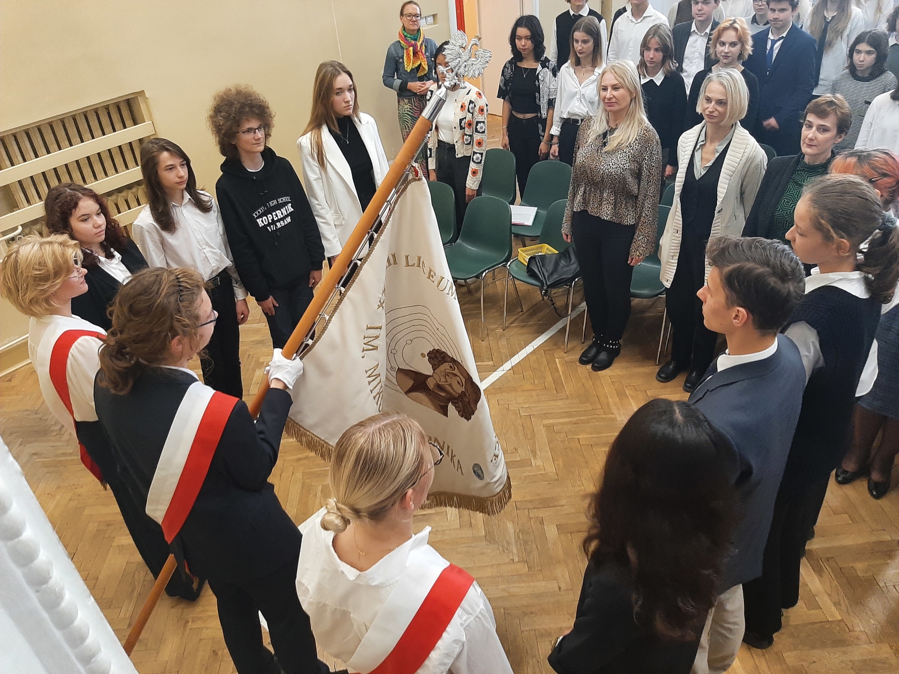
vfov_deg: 53.1
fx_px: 675
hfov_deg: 67.3
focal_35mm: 26
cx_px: 450
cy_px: 337
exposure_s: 1/50
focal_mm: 3.93
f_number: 1.7
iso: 200
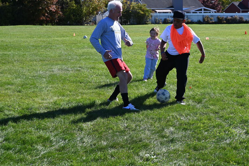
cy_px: 63
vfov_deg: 22.9
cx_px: 153
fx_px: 408
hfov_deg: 33.8
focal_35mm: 59
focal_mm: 44
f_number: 7.1
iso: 100
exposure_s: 1/250
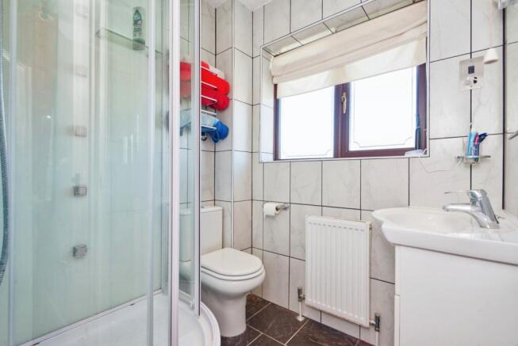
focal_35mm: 16
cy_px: 173
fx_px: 230
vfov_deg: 73.9
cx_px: 259
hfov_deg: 96.7
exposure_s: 1/30
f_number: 9
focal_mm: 16
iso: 400
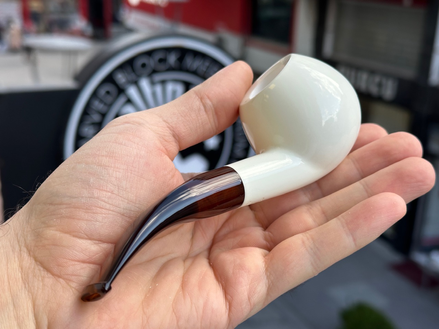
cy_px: 164
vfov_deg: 30.3
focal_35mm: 48
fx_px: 609
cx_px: 220
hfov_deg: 39.7
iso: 64
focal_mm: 6.86
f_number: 1.78
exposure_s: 1/442
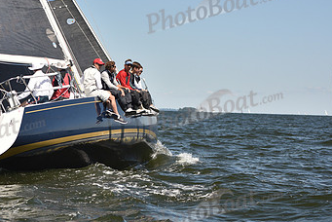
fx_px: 1098
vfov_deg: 11.5
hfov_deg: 17.1
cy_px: 73
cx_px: 96
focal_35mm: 119
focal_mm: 70
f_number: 3.2
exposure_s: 1/1600
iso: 250
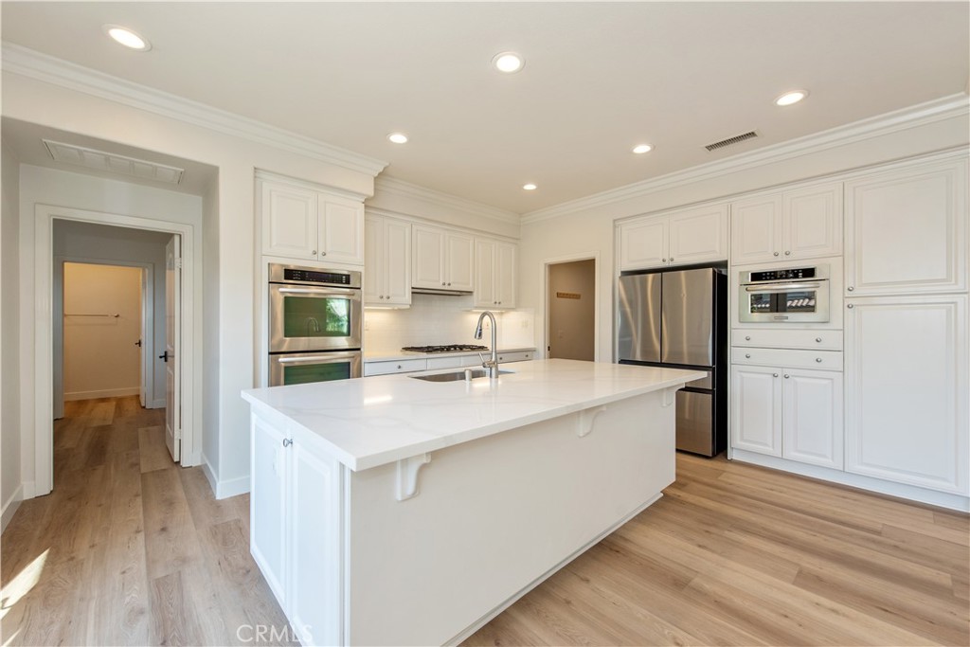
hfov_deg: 104.2
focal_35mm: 14
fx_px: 377
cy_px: 324
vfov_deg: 81.2
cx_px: 485
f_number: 5.6
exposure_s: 1/125
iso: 320
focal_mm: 14
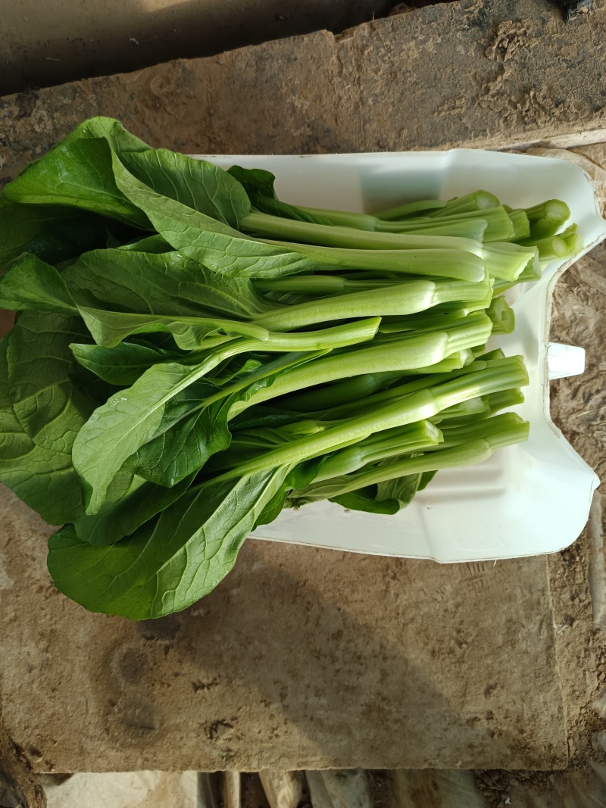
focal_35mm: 24
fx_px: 560
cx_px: 303
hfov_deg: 56.8
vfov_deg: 71.6
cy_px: 404
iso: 50
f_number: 1.7
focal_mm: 5.31
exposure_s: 1/124
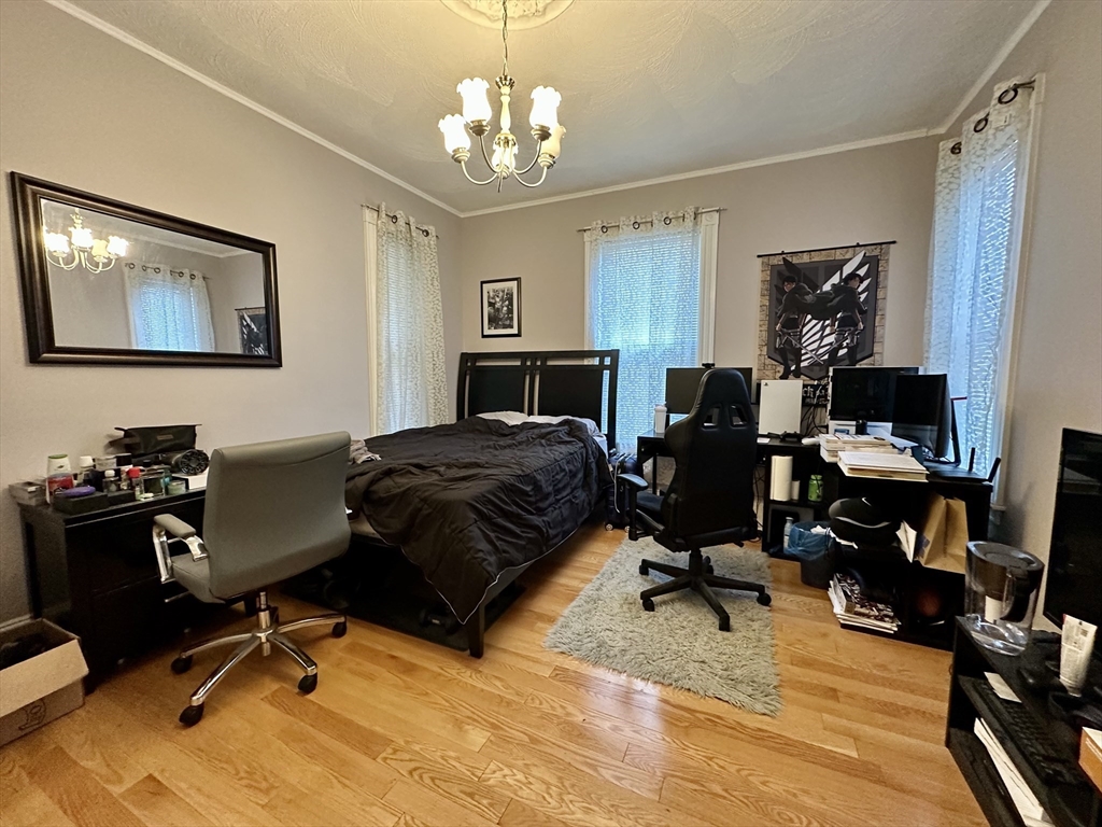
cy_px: 414
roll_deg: +0.0
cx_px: 551
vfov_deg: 85.7
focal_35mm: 14
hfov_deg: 102.1
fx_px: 446
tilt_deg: -5.3
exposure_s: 1/60
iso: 400
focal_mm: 2.22
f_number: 2.2
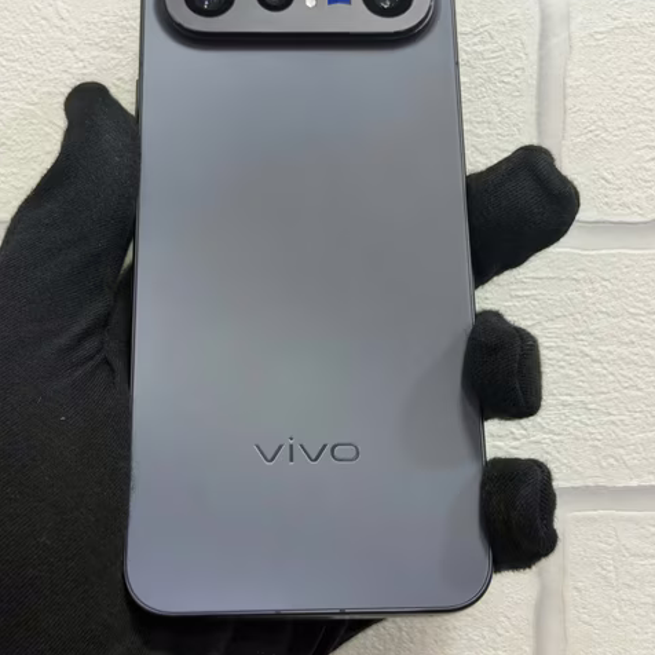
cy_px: 252
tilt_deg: -0.1
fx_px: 1220
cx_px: 328
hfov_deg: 30.0
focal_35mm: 57
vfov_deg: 29.9
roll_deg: -0.1
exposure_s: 1/50
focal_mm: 6.76
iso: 50
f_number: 1.78
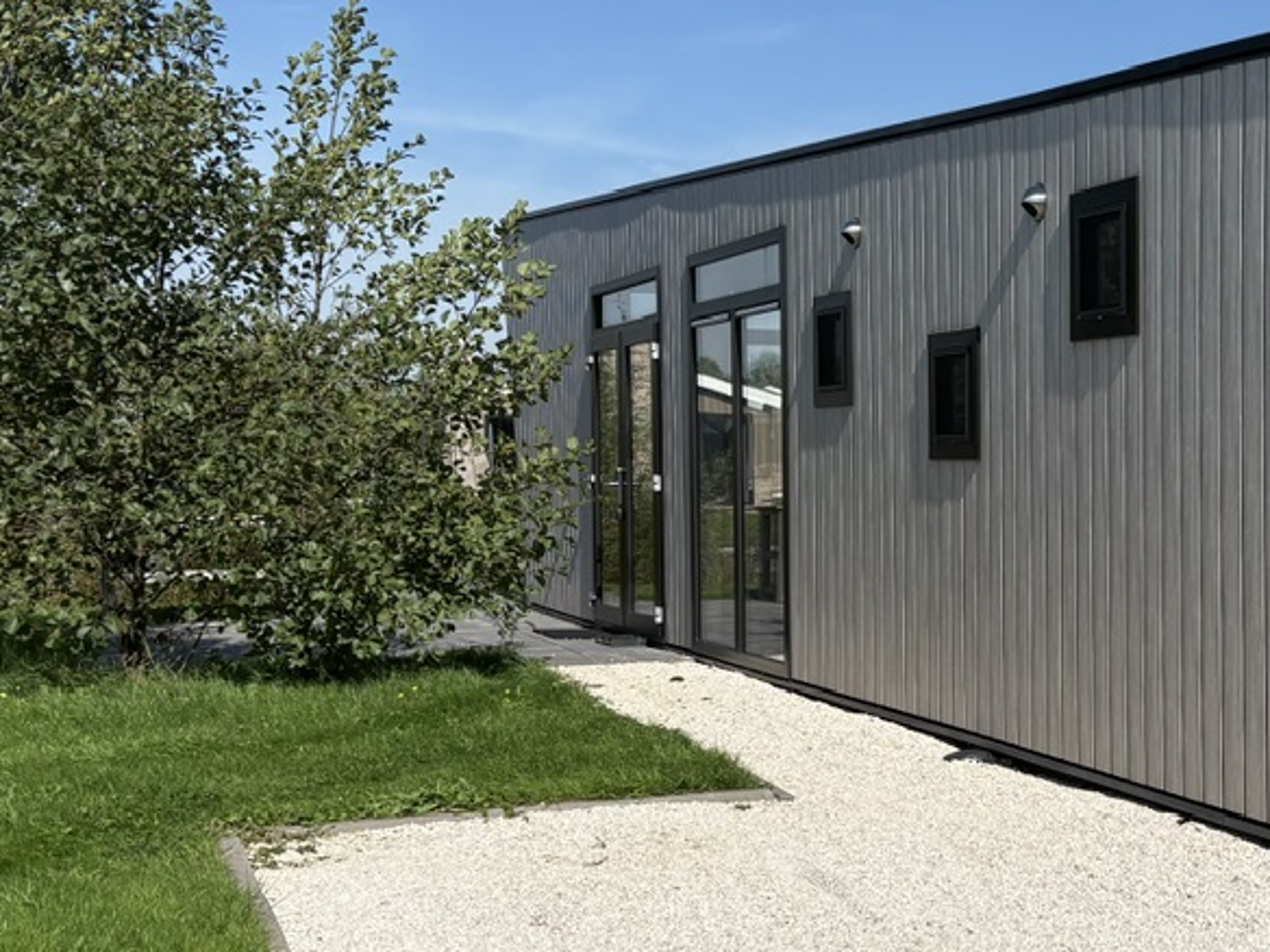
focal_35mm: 57
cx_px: 1111
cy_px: 496
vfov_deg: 25.7
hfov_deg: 32.3
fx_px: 2091
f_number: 1.6
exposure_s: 1/6329
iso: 50
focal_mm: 5.96
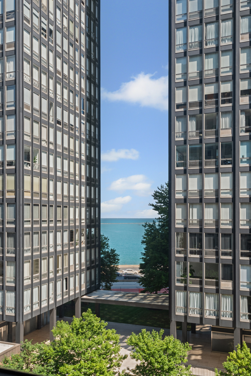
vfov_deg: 58.7
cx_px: 126
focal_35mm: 32
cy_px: 188
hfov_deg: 41.2
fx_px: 334
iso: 400
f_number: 8
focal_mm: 32
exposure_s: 1/160
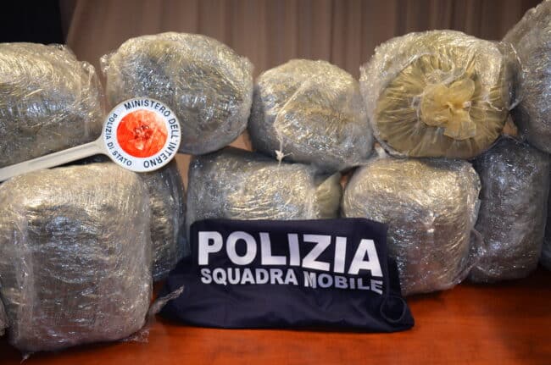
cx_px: 276
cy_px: 182
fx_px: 527
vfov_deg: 38.2
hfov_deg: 55.2
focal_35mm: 34
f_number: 3.8
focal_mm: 23
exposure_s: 1/60
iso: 720
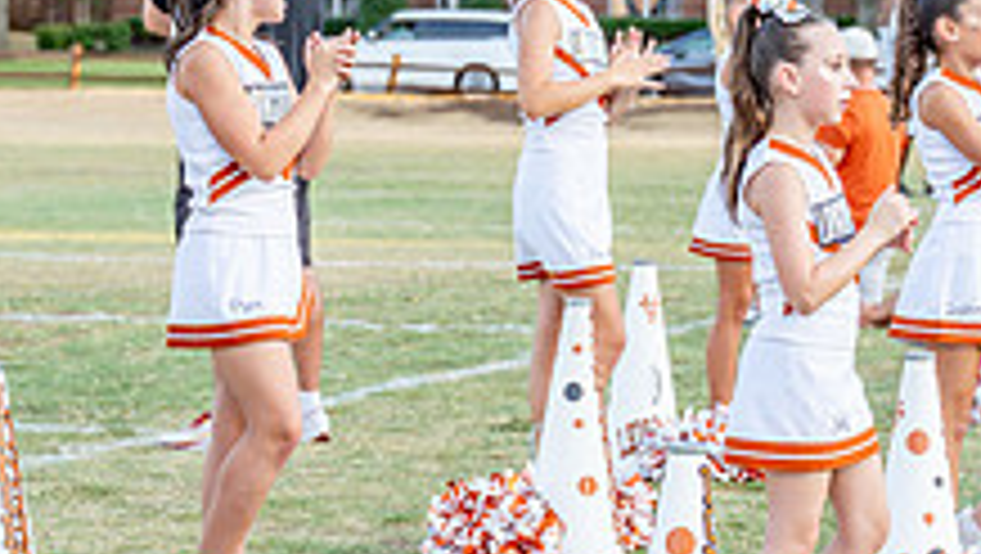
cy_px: 170
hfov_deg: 13.8
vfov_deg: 7.9
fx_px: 4009
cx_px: 861
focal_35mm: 154
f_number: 2.8
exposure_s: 1/800
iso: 200
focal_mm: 43.6
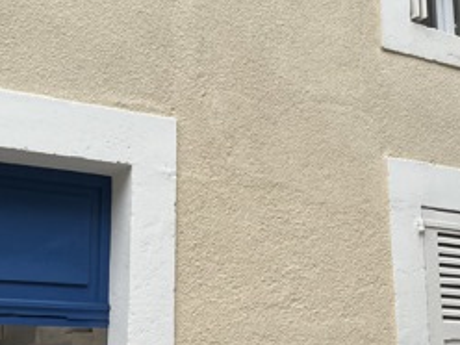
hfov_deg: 30.7
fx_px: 837
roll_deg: -0.1
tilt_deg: +12.1
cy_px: 198
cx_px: 237
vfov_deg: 23.3
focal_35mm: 63
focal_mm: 5.1
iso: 100
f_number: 1.6
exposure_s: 1/121
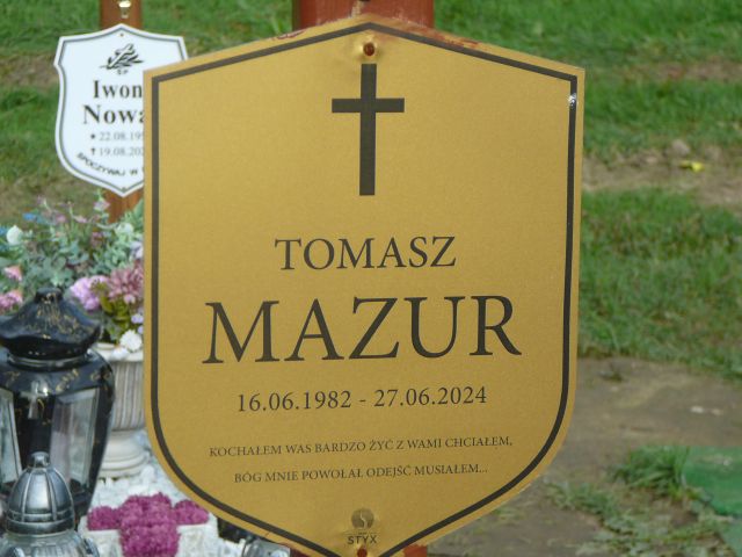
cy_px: 278
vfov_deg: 13.2
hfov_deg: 17.6
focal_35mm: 112
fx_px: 2401
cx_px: 371
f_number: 3.9
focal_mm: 16.6
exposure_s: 1/500
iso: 80
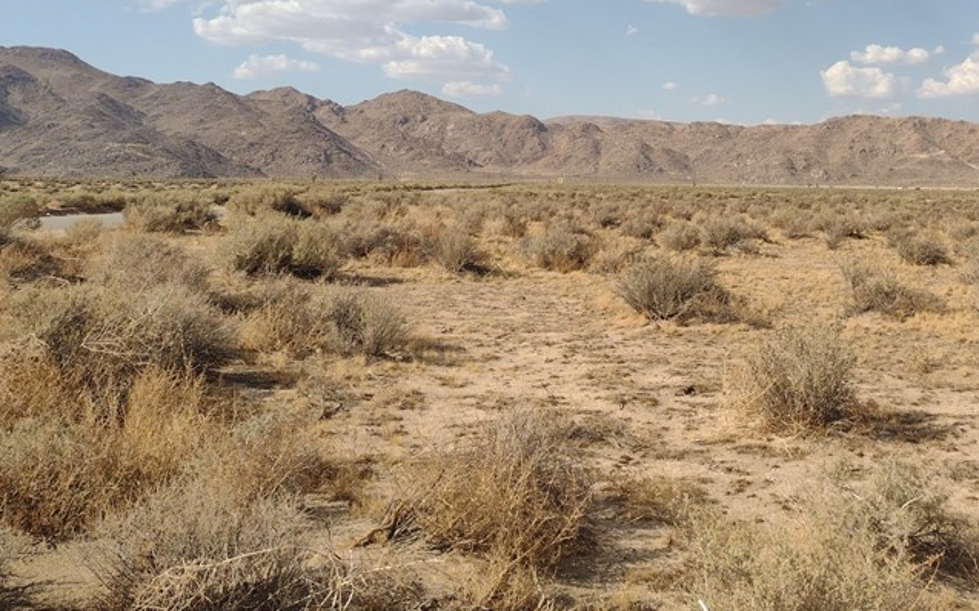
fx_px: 1227
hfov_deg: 42.2
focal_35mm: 46
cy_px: 134
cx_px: 732
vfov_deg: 27.5
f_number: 1.7
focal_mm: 4.71
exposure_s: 1/2756
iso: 100
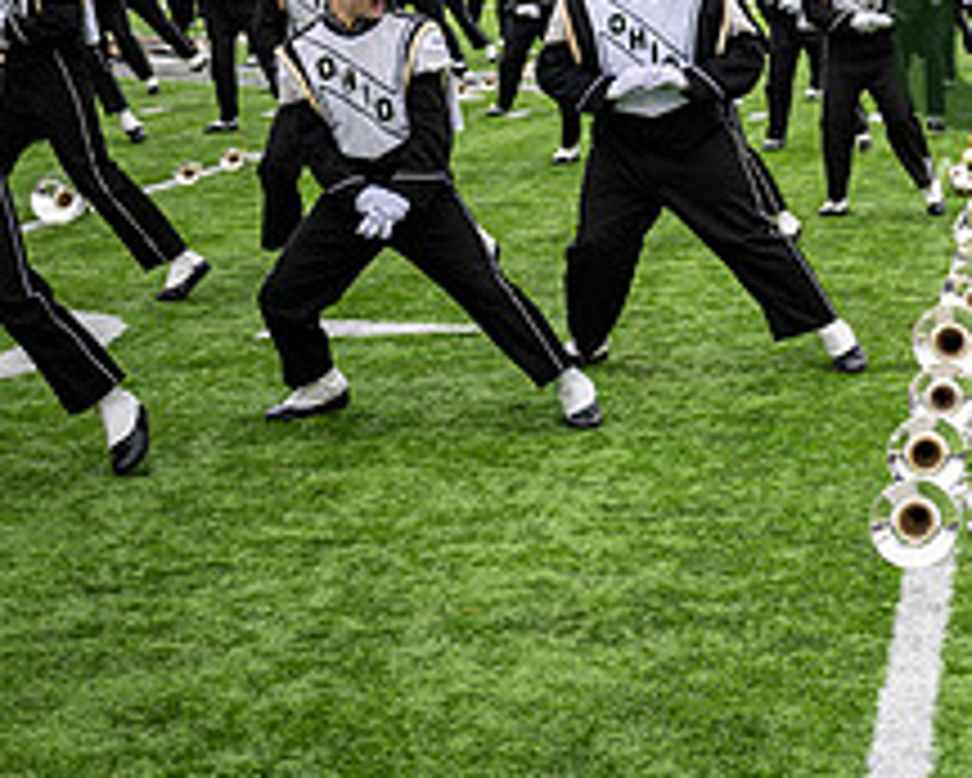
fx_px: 2504
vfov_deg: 17.3
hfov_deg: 20.3
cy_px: 11
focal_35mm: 87
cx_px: 1233
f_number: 2.8
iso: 100
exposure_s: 1/500
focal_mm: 34.5
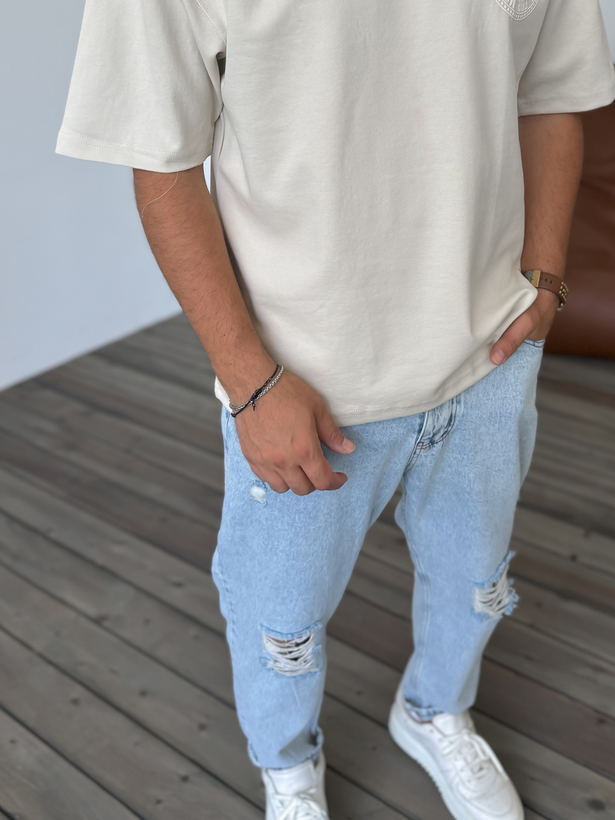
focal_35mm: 35
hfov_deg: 40.6
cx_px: 347
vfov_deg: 51.5
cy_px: 266
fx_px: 829
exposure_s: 1/120
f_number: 1.8
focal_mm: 6.76
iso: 100
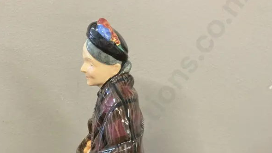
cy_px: 175
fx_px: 382
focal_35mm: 53
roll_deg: -0.2
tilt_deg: -20.0
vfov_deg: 21.3
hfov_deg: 39.0
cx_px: 106
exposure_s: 1/50
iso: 250
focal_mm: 3.99
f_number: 1.8
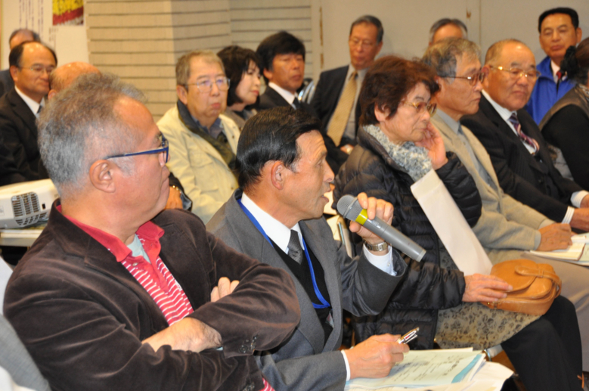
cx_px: 302
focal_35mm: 77
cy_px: 191
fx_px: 1258
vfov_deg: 17.7
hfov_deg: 26.4
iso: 800
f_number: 4.8
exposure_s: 1/60
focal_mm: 50
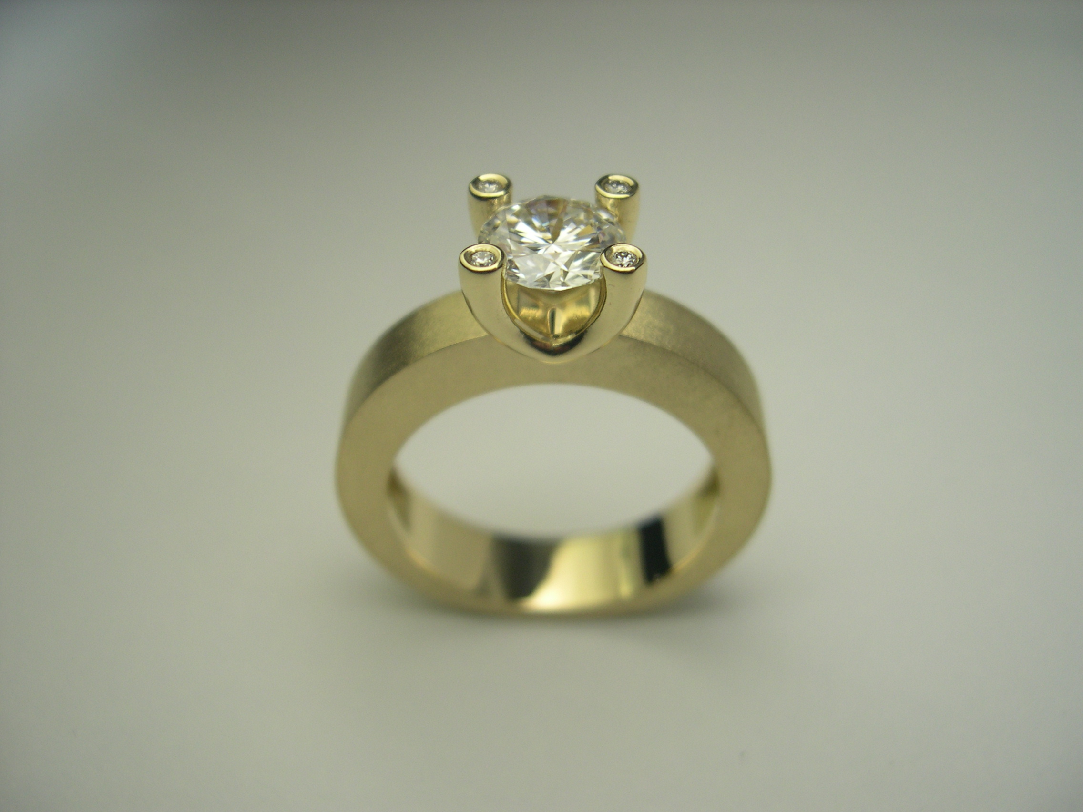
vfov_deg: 37.7
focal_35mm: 38
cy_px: 406
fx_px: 1189
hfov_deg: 49.0
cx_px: 542
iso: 100
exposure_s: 1/146
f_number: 2.8
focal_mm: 8
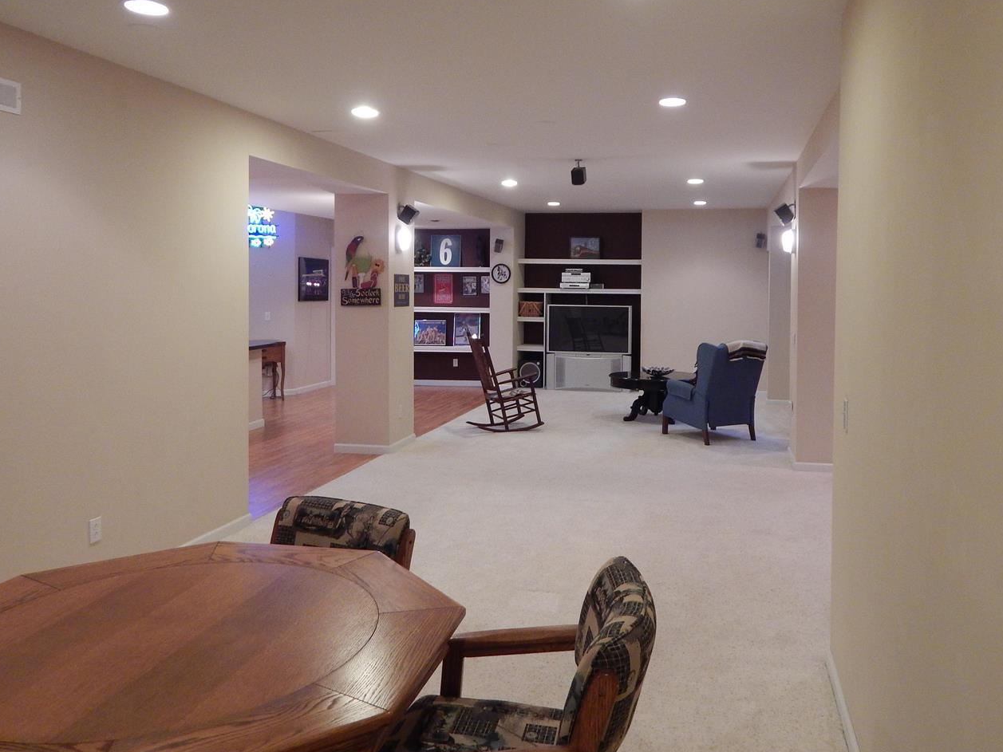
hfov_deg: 63.2
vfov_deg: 49.5
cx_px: 562
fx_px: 811
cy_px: 305
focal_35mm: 28
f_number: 3
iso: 280
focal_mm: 4
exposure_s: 1/30
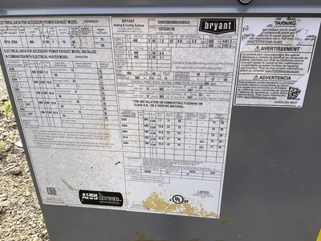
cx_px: 160
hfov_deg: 61.7
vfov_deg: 48.2
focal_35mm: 29
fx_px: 269
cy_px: 120
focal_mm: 3
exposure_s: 1/929
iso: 25
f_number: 1.8
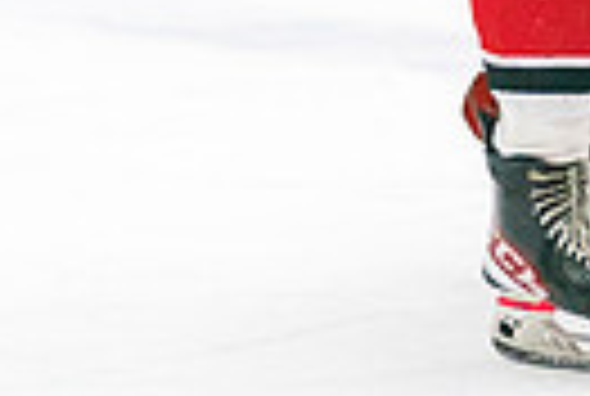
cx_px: 838
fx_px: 11663
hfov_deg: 2.9
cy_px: -406
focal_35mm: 710
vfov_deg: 1.9
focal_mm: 154
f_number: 2.8
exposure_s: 1/1250
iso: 3200
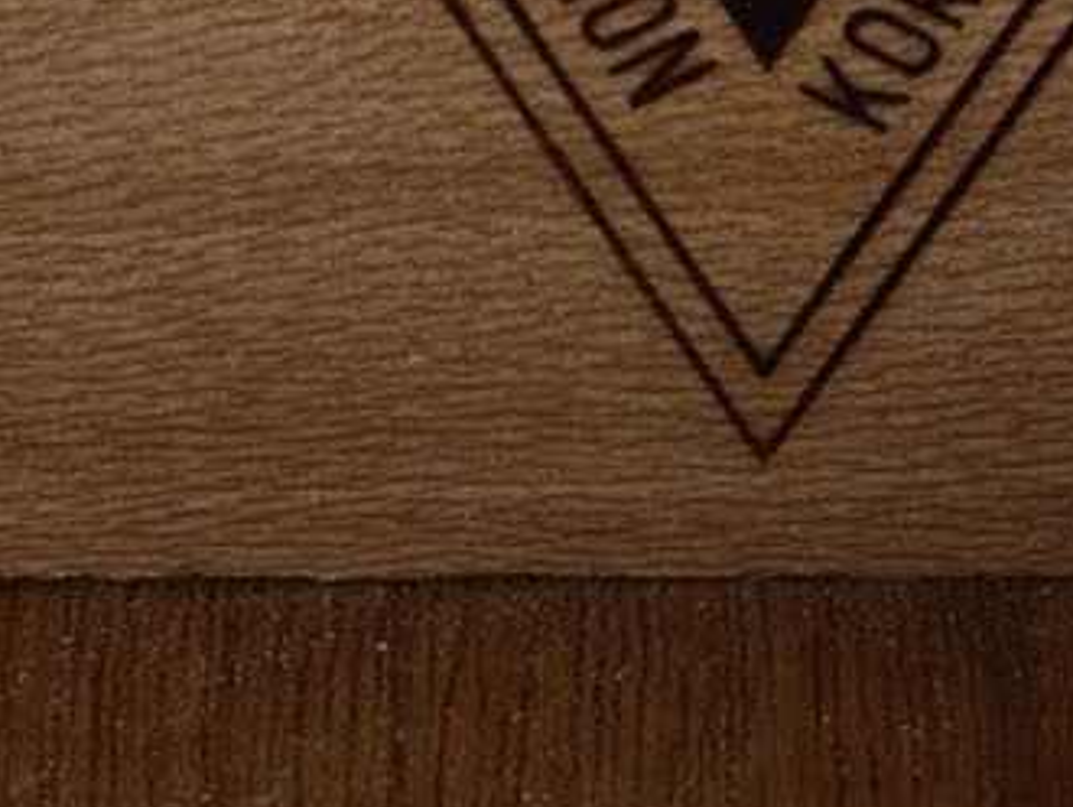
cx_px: 777
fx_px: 8655
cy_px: -312
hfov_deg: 7.1
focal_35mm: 279
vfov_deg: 5.3
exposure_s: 1/125
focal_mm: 50
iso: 100
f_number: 5.6
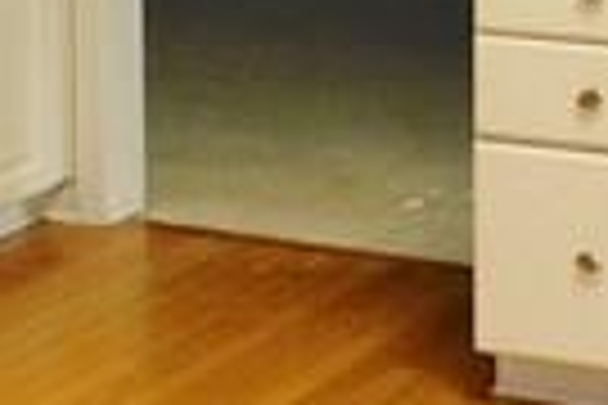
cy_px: -387
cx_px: 279
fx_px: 3057
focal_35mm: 181
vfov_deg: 7.3
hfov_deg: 11.4
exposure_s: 1/30
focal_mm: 4
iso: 200
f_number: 3
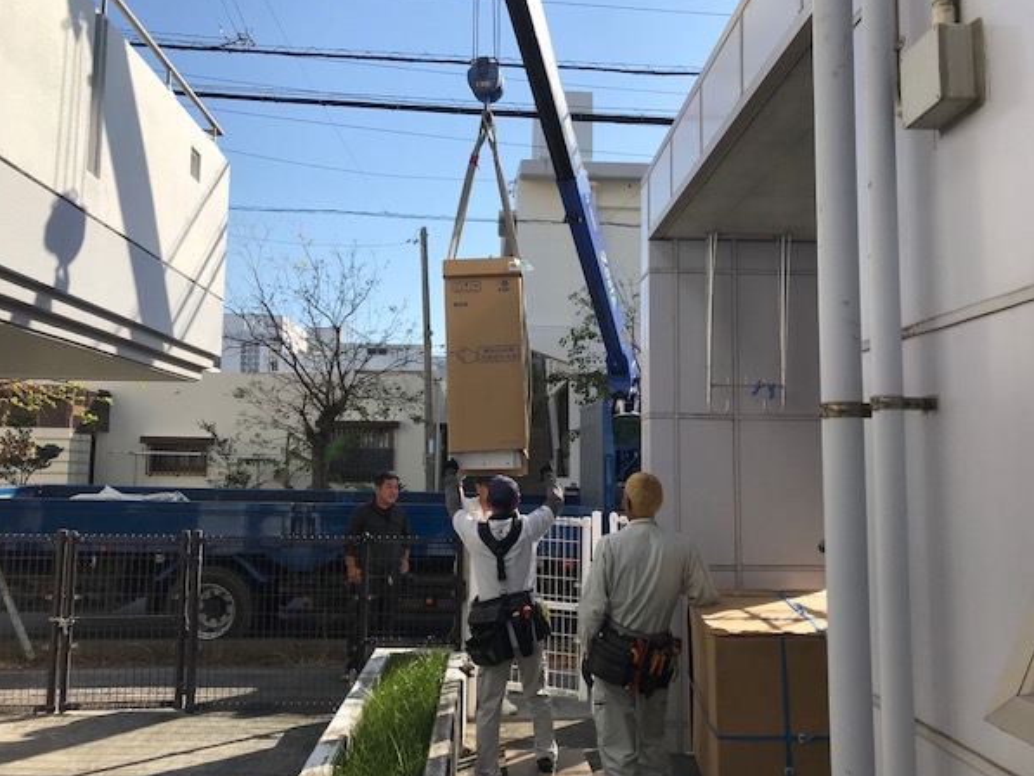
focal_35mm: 30
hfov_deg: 59.9
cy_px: 378
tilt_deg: +6.3
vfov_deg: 46.8
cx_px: 537
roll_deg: -1.1
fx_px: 896
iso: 20
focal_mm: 3.99
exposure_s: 1/2336
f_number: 1.8
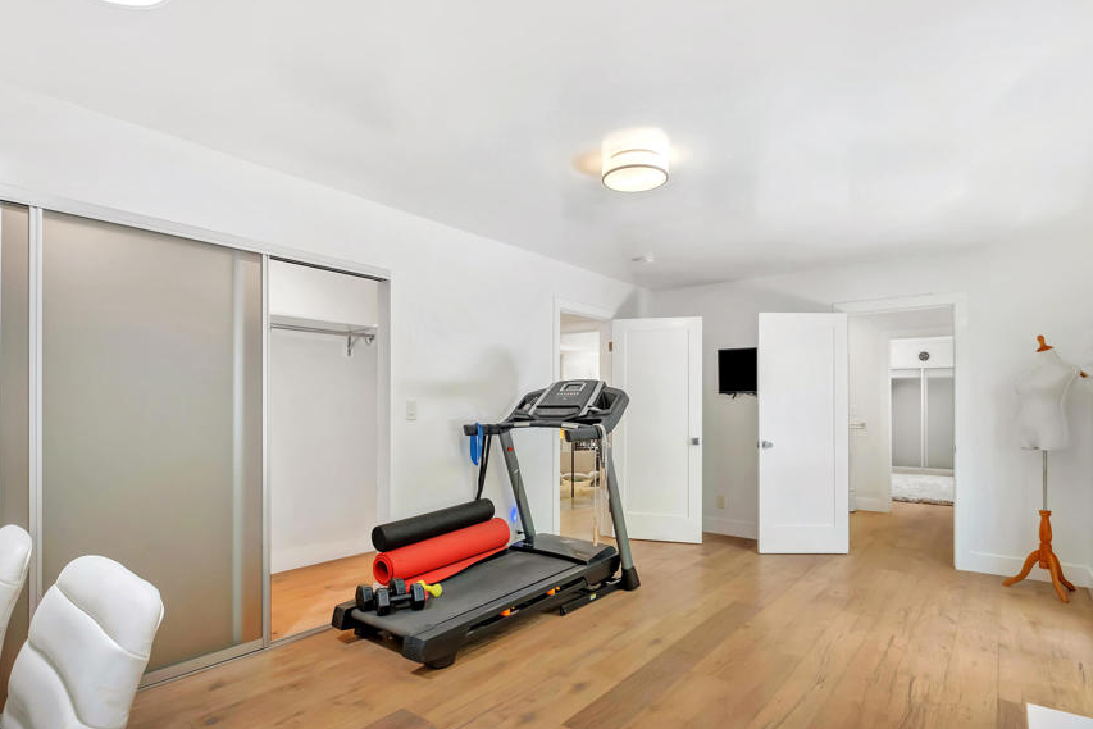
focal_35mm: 18
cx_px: 539
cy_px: 412
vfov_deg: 67.1
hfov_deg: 90.0
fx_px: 547
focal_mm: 10
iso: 640
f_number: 7.1
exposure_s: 1/60
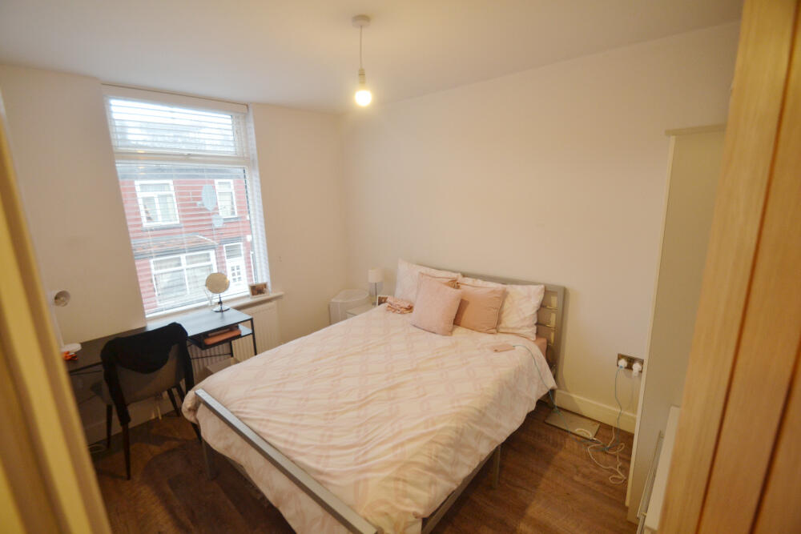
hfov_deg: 100.4
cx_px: 400
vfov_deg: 77.3
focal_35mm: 15
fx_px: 334
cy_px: 267
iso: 450
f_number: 3.5
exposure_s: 1/60
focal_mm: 10
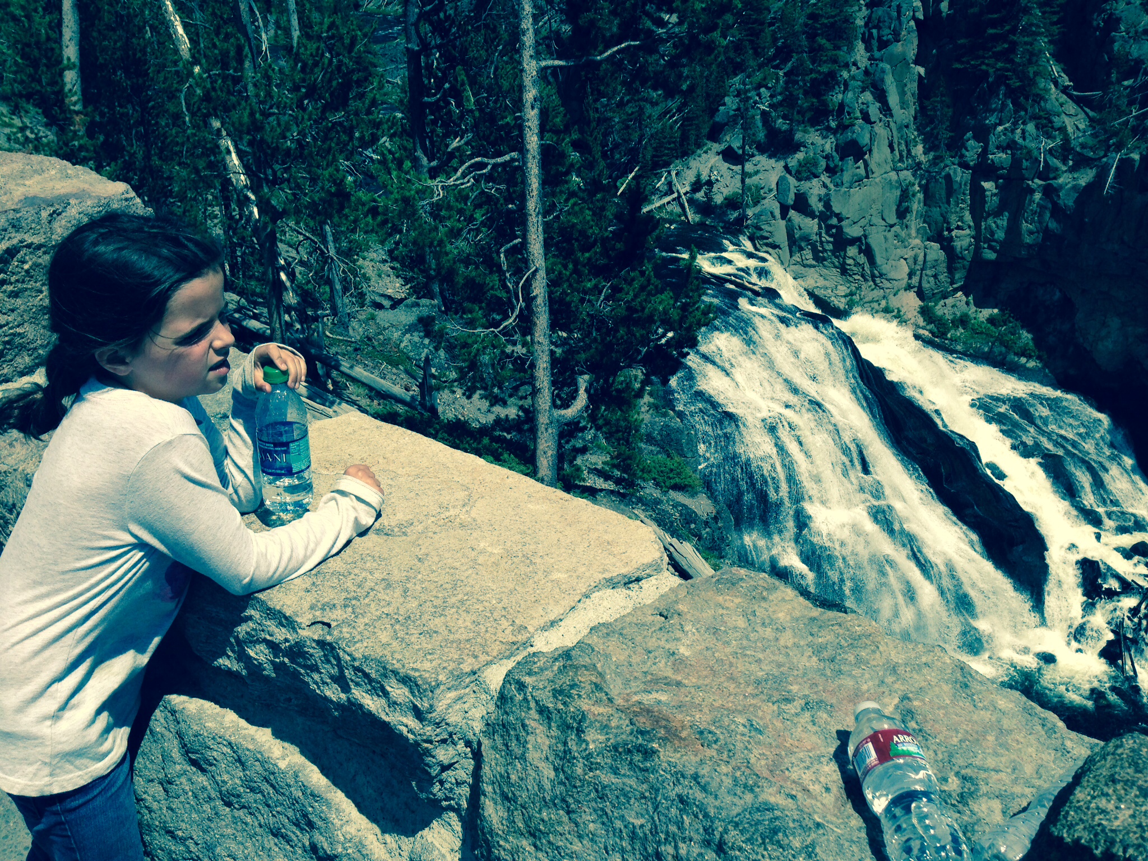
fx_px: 1094
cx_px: 574
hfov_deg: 55.4
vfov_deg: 42.9
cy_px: 430
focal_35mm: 33
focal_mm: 4.12
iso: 50
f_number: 2.4
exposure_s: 1/2857
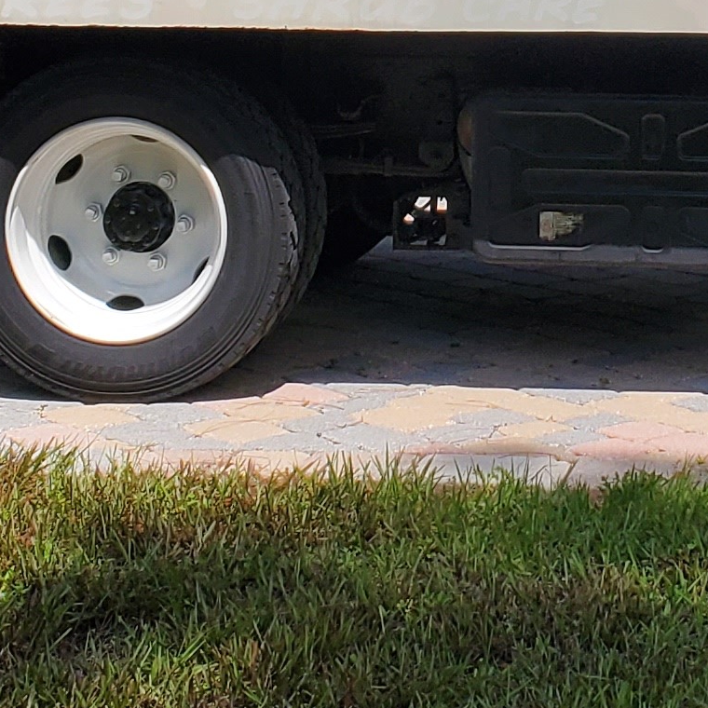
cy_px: -121
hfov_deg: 14.3
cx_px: 483
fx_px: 2823
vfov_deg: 13.9
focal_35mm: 122
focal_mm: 4.3
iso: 50
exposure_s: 1/2664
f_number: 2.4
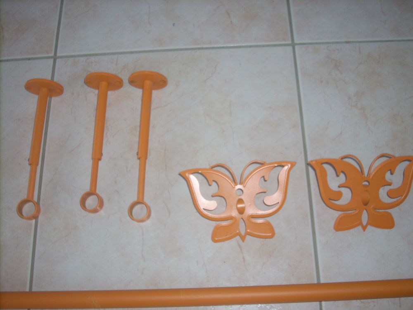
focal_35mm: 37
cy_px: 155
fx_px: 441
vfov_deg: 38.7
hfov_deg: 50.1
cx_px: 206
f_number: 2.8
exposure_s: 1/30
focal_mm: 6.2
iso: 64
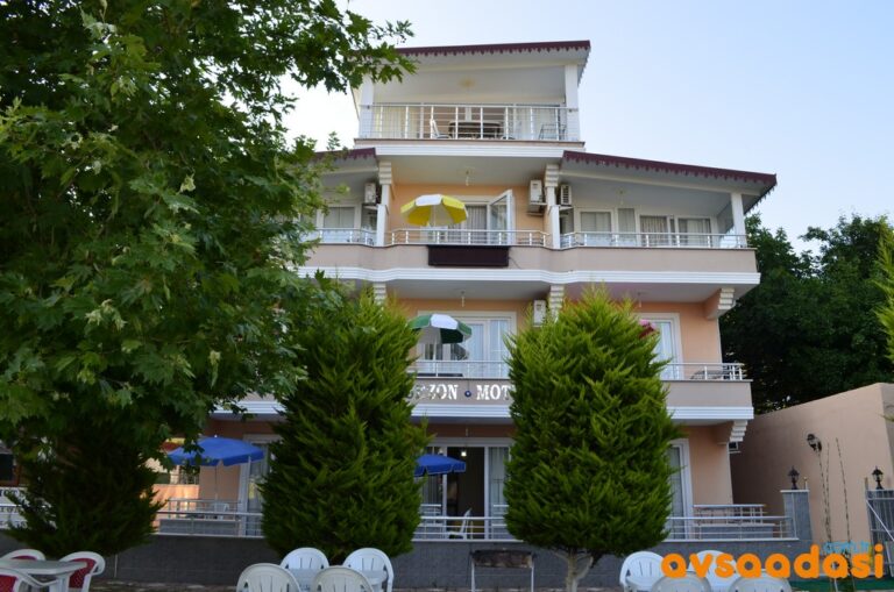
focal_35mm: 27
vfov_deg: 47.8
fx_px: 669
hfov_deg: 67.5
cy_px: 296
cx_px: 447
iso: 200
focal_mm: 18
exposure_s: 1/60
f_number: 9.5
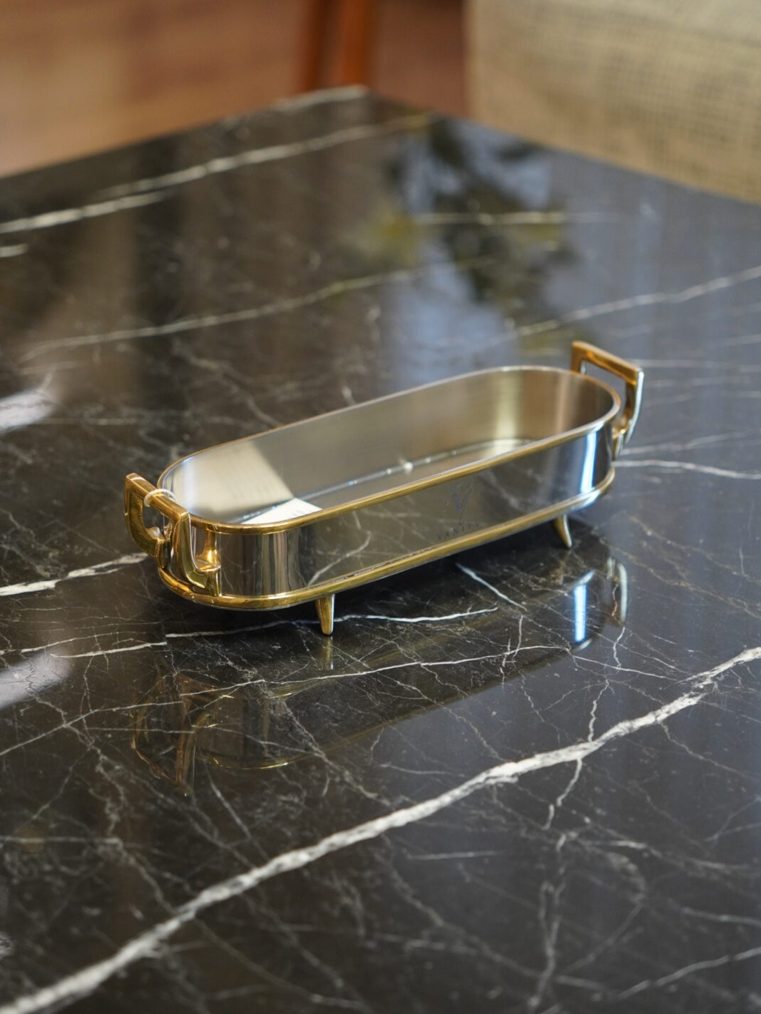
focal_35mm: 82
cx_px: 379
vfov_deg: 23.8
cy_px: 496
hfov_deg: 18.0
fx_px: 2403
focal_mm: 50
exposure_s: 1/125
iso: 800
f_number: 2.8
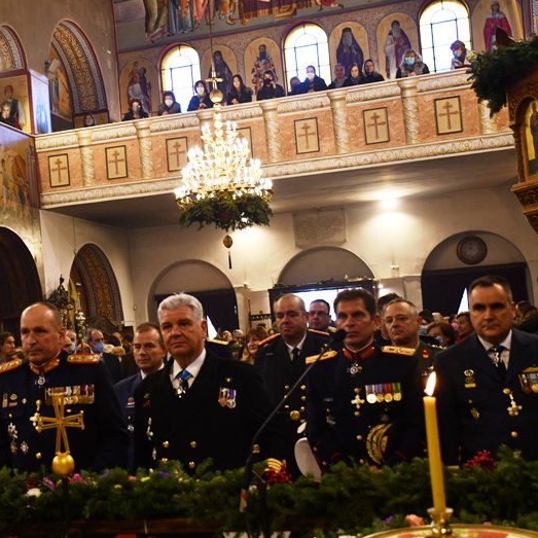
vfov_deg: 32.8
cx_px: 169
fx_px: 914
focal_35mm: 52
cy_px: 270
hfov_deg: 32.4
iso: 1250
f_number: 4
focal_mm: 27
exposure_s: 1/125
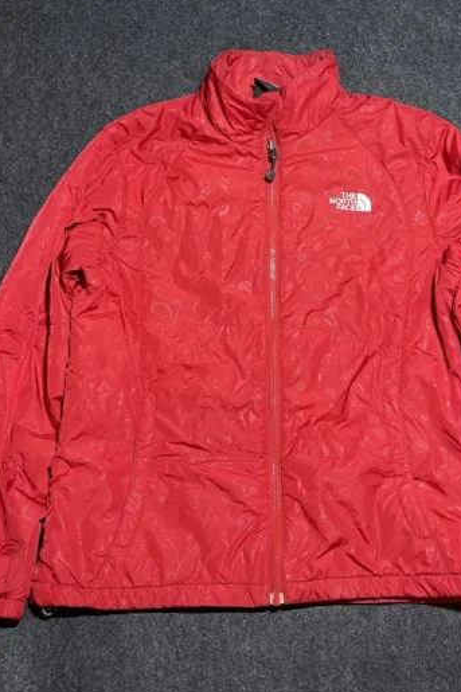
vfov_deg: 65.5
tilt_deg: -52.9
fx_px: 538
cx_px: 265
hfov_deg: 46.2
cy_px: 349
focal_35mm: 28
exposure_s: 1/50
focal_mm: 4.2
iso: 80
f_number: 1.6
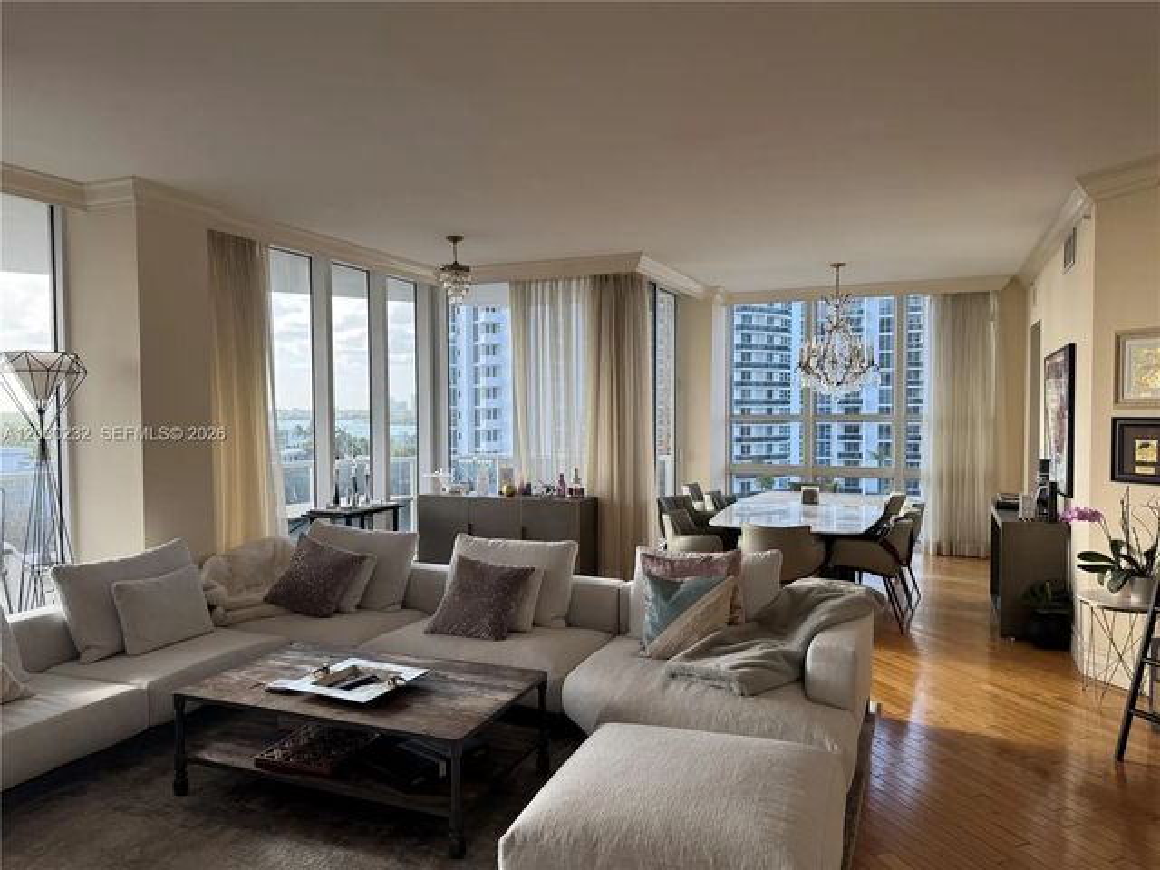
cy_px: 435
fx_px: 804
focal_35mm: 24
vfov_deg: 56.8
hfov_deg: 71.6
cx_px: 580
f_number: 1.78
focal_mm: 6.76
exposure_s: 1/159
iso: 64
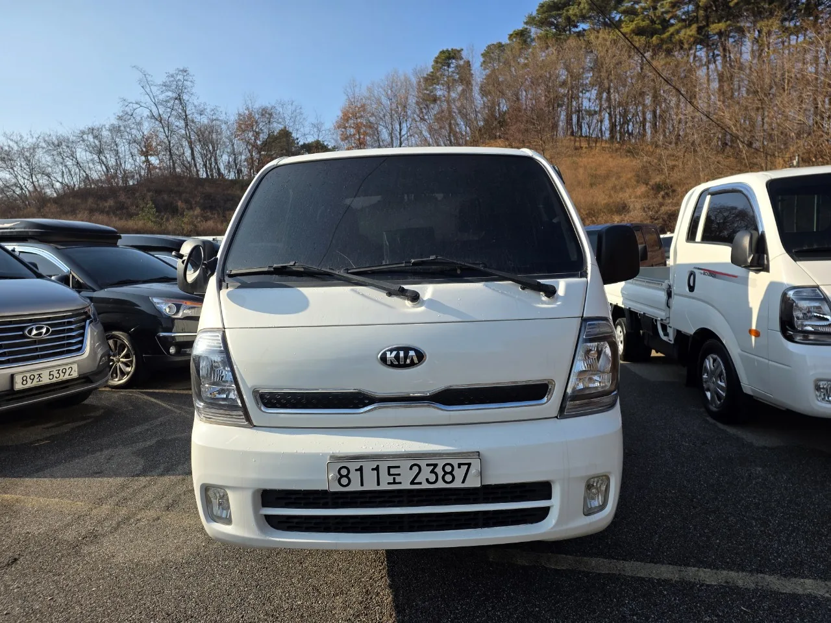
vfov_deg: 58.9
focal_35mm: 23
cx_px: 416
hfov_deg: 73.9
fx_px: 552
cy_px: 312
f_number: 1.7
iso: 80
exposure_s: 1/4237
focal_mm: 6.25
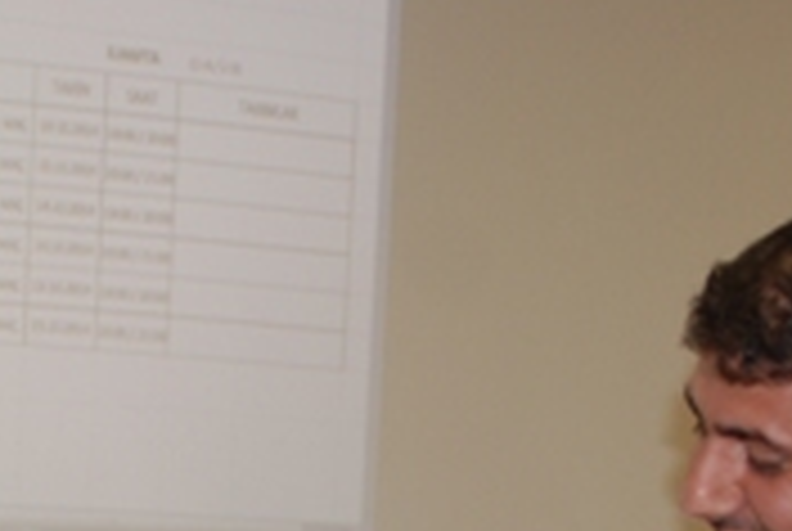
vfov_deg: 13.0
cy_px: 868
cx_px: -76
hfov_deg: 19.9
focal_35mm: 98
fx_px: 2160
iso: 200
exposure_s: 1/60
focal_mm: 18
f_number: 3.5
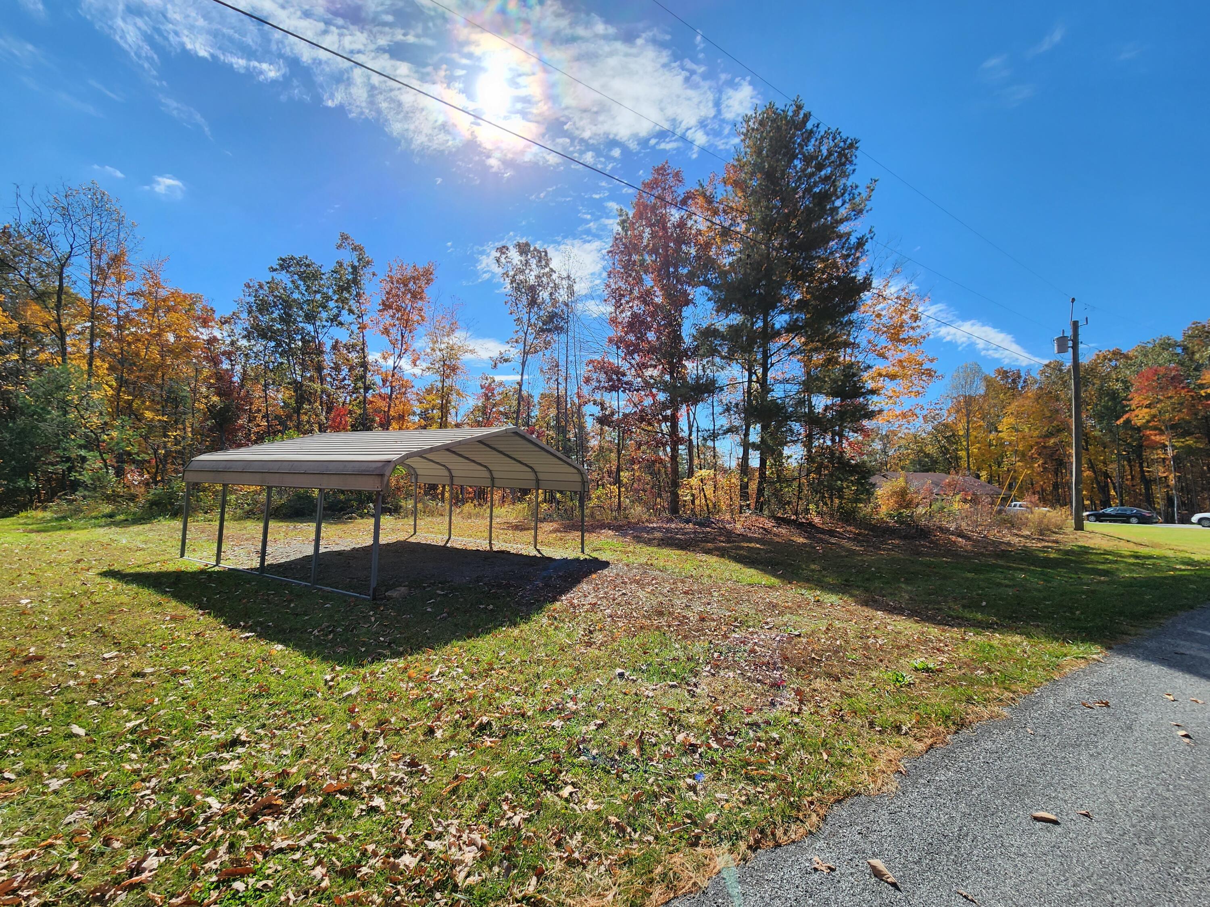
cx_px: 605
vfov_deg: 89.9
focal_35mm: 13
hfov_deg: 106.2
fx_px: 454
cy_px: 454
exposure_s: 1/2805
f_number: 2.2
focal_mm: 2.2
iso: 50
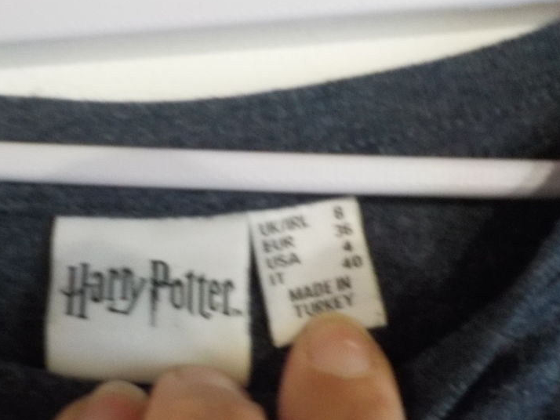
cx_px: 196
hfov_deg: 44.3
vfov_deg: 34.1
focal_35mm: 42
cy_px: 271
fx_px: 680
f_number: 3.3
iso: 720
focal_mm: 4.1
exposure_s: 1/8
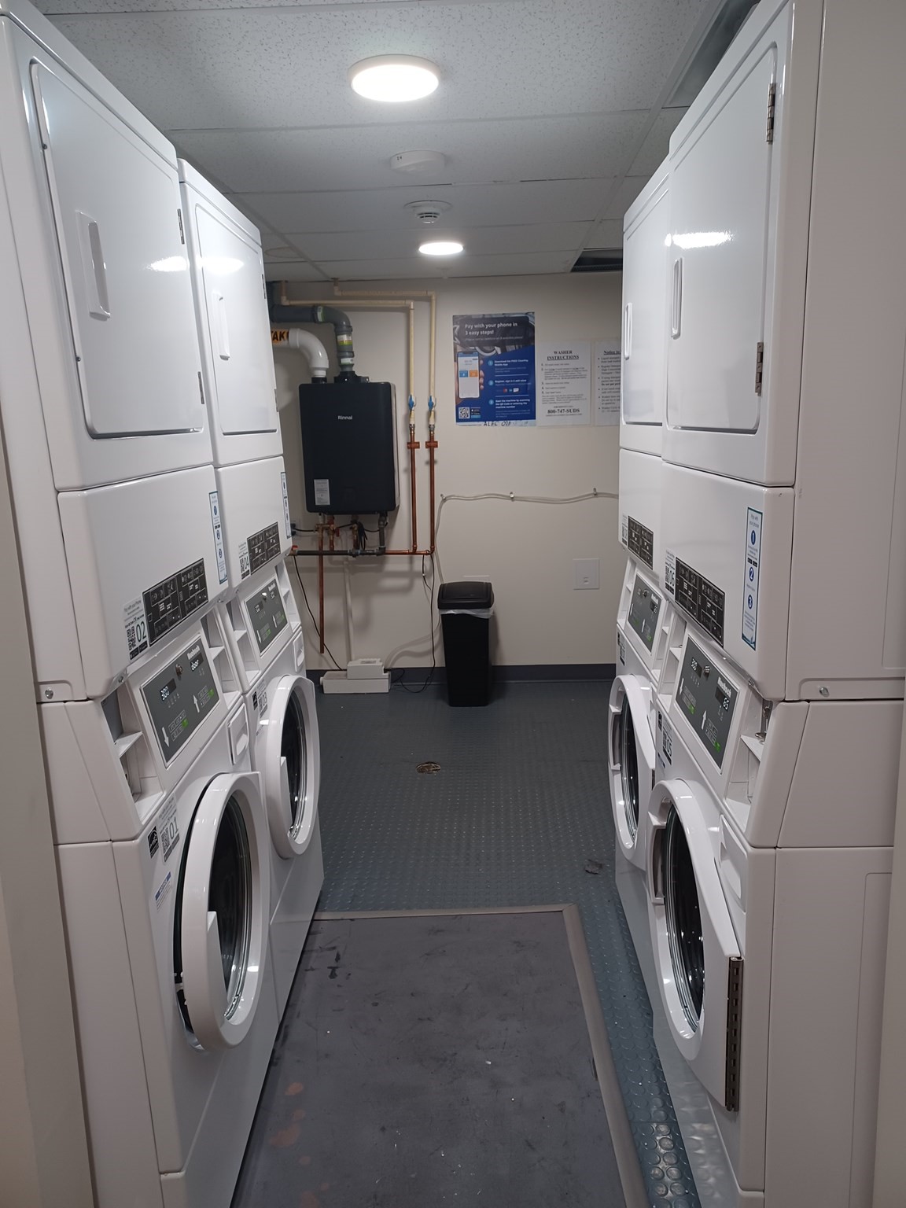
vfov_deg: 69.4
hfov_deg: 54.9
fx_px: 872
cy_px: 604
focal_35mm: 25
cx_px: 453
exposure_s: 1/40
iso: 250
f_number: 1.8
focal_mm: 4.6
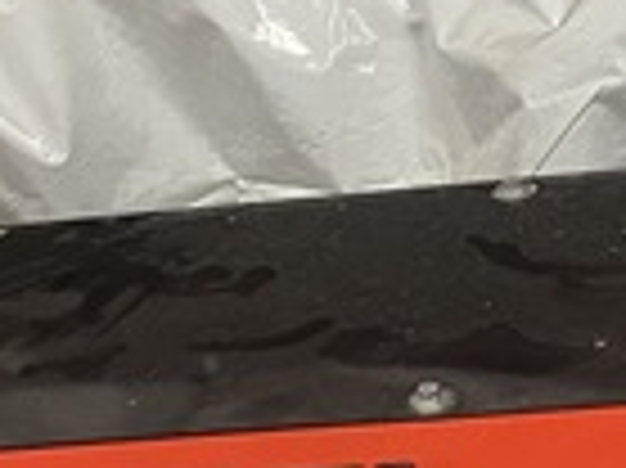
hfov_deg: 12.4
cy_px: 1071
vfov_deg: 9.0
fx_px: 2710
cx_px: 991
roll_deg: +0.1
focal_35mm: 150
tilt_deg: -40.0
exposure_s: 1/60
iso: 500
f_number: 1.8
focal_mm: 4.25
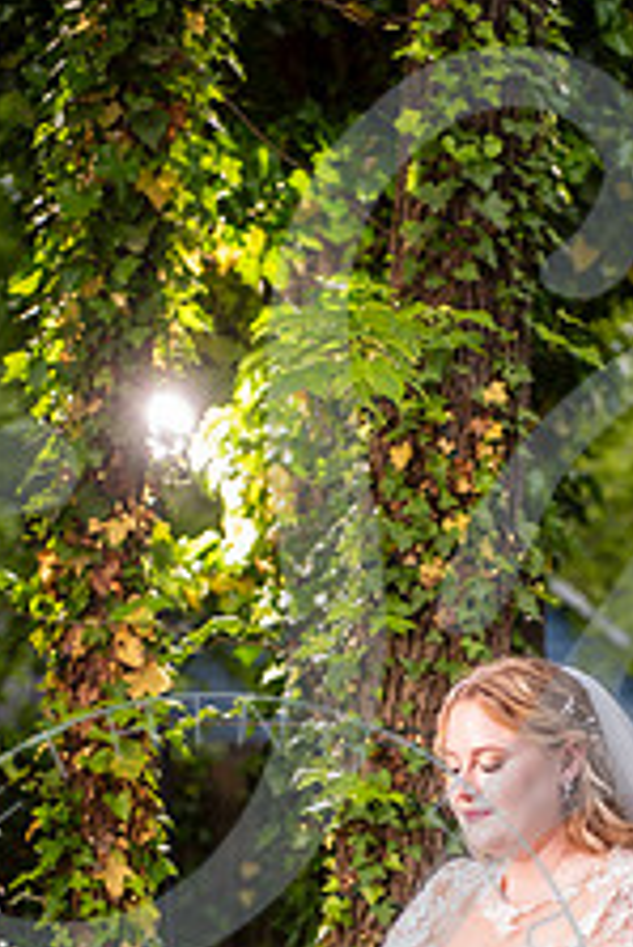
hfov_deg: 9.7
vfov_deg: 14.5
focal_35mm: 141
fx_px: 3713
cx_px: 408
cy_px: 764
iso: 100
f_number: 2.8
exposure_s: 1/200
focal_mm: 70
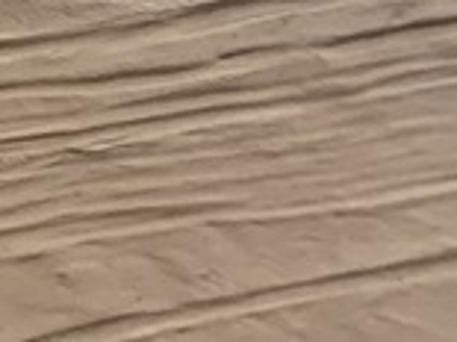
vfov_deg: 7.8
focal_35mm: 169
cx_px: -967
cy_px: -631
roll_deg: +4.3
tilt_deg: -0.5
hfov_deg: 9.1
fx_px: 2229
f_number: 1.8
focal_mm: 4.25
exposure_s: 1/60
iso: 320
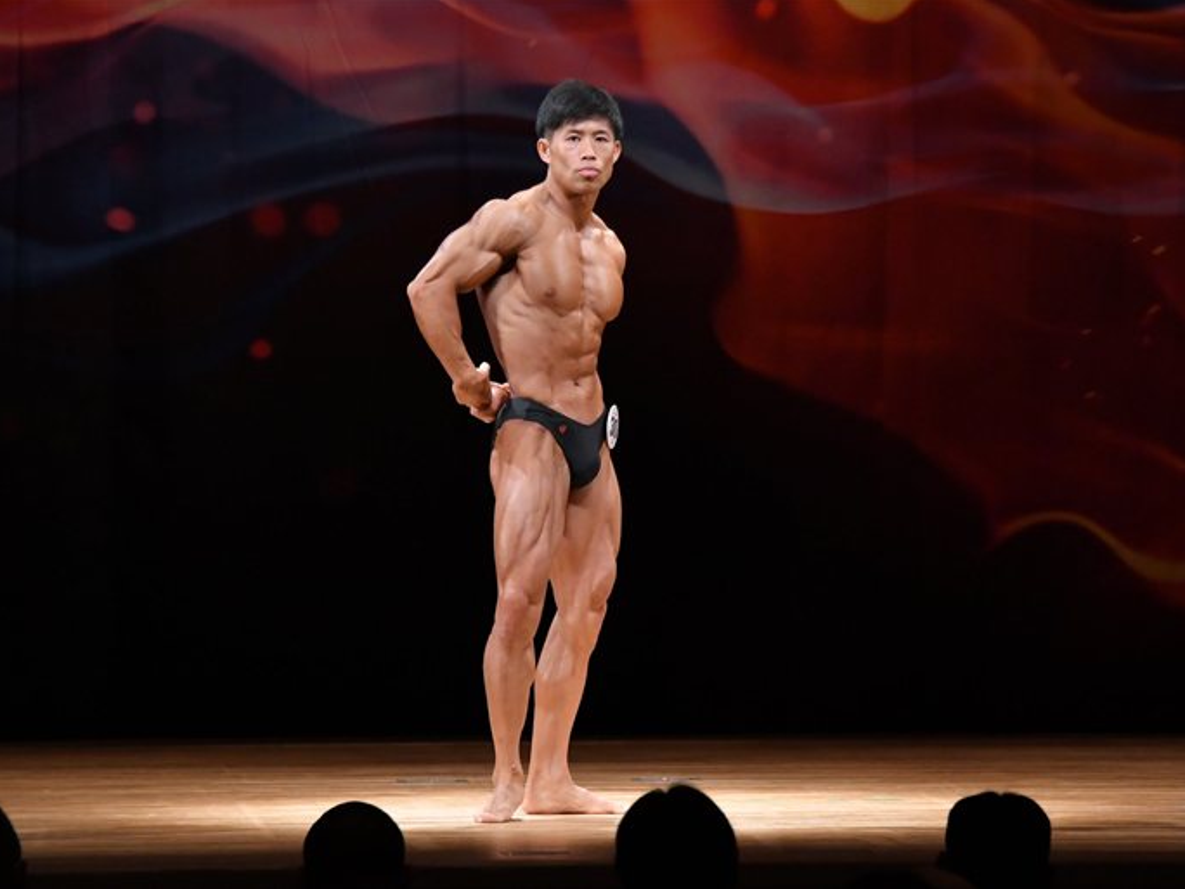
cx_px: 640
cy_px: 444
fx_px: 8387
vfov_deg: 6.1
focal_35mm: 245
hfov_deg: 8.1
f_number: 5.6
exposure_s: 1/400
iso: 4000
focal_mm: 150
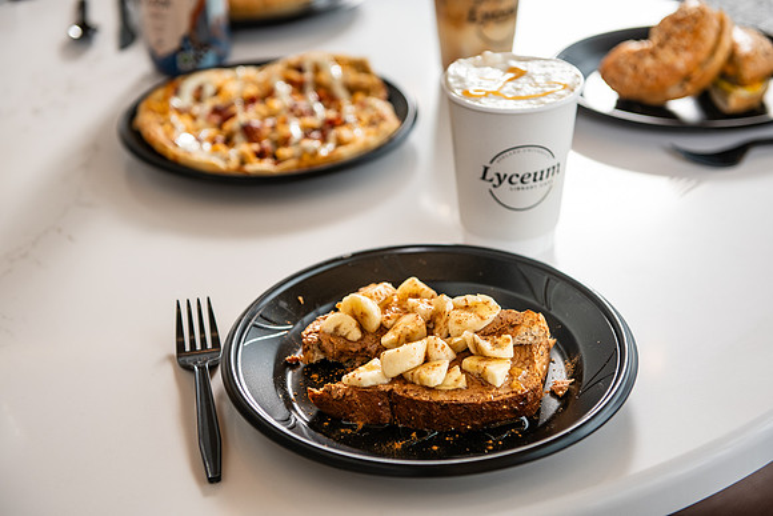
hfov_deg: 32.4
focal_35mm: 62
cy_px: 258
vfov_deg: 21.9
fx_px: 1332
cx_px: 386
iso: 400
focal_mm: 62
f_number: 4
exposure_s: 1/200
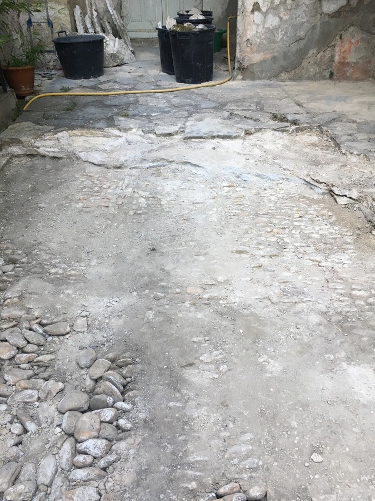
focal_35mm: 29
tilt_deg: -28.9
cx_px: 188
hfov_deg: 48.2
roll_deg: +1.3
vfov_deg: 61.7
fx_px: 419
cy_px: 250
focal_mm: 4.15
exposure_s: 1/33
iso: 40
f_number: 2.2
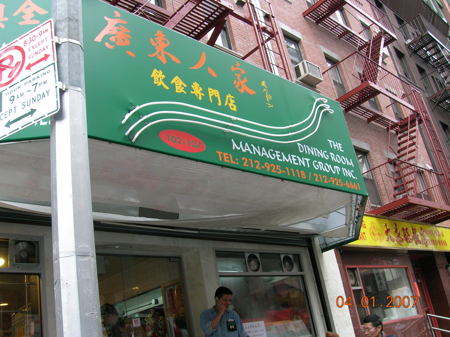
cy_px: 168
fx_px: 442
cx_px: 225
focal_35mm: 34
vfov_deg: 41.7
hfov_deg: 54.0
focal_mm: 5.7
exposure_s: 1/41.5
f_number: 4.9
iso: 71
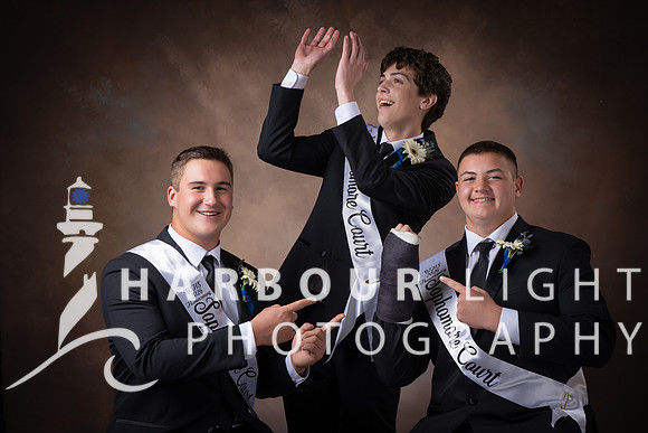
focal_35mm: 76
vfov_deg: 18.0
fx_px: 1368
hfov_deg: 26.6
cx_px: 324
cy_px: 216
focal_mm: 76
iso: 100
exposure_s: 1/125
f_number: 7.1
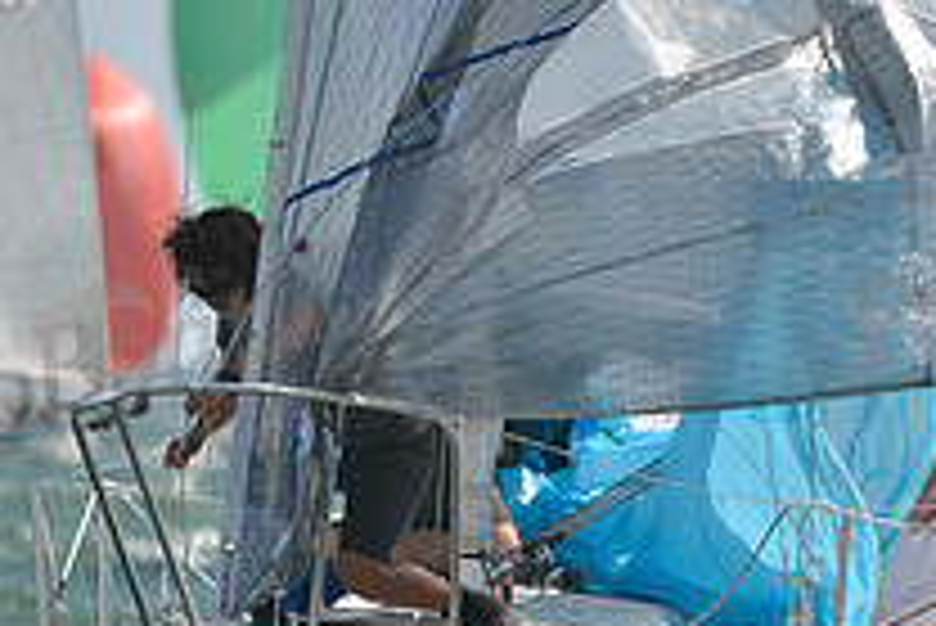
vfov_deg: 1.6
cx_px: 621
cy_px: 547
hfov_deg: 2.5
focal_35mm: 836
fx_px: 21750
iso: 200
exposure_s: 1/1000
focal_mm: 300
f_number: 6.3
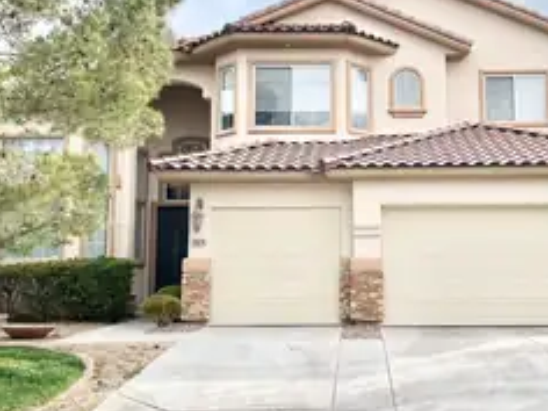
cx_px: 358
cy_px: 188
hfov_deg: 42.5
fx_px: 697
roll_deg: -0.1
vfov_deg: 32.9
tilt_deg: +8.3
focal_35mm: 44
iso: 32
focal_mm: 4.2
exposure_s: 1/2959
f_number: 1.6
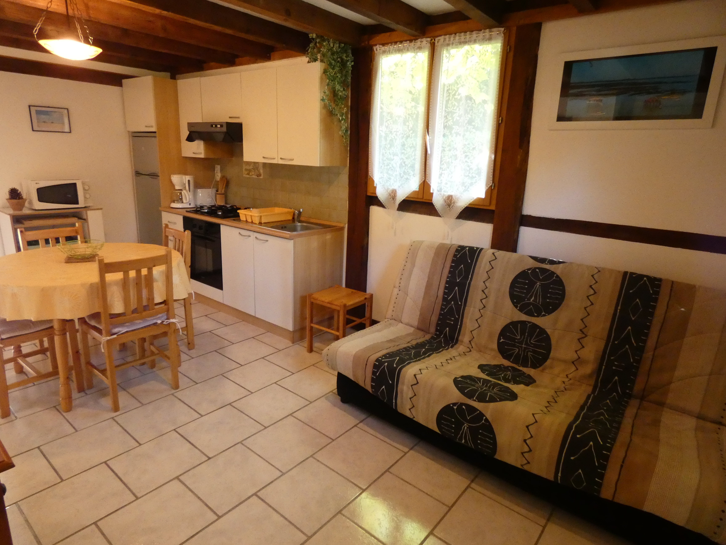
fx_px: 419
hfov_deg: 81.7
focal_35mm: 20
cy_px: 272
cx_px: 363
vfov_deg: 66.0
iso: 800
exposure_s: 1/60
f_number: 2.8
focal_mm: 3.6
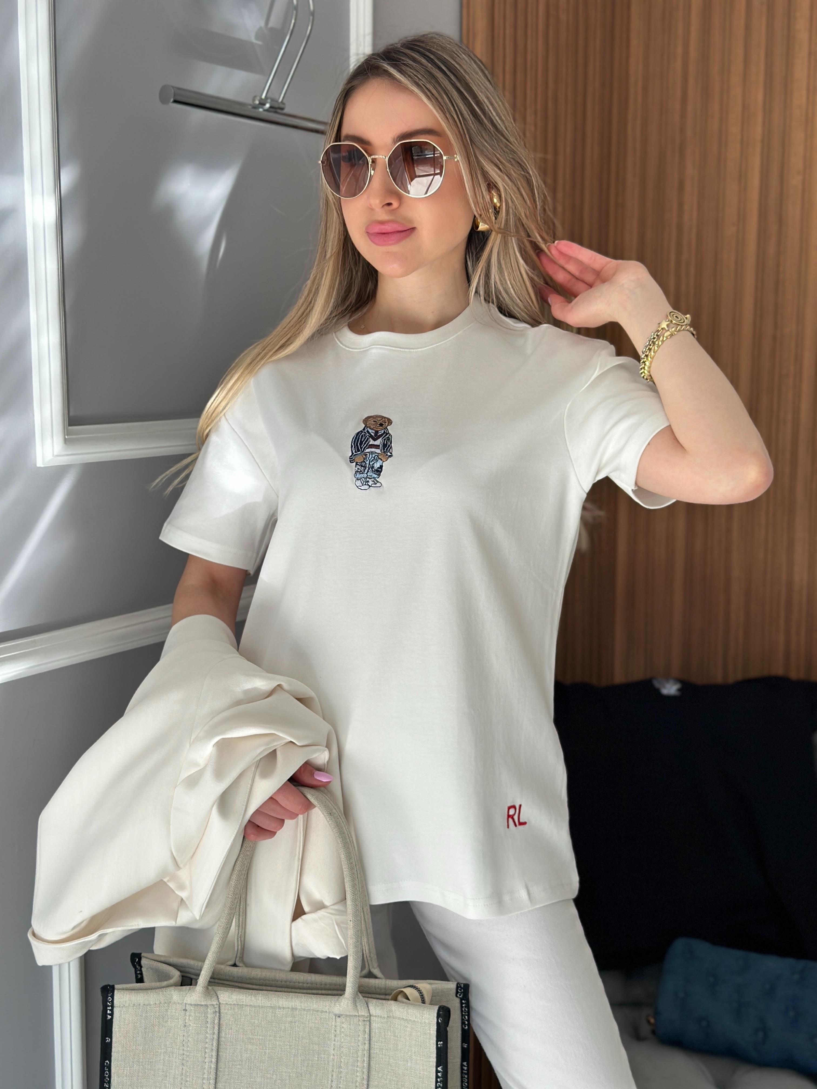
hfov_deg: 30.3
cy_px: 544
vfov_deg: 39.7
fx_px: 1511
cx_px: 408
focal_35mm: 48
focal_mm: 6.86
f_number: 1.78
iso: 80
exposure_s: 1/489
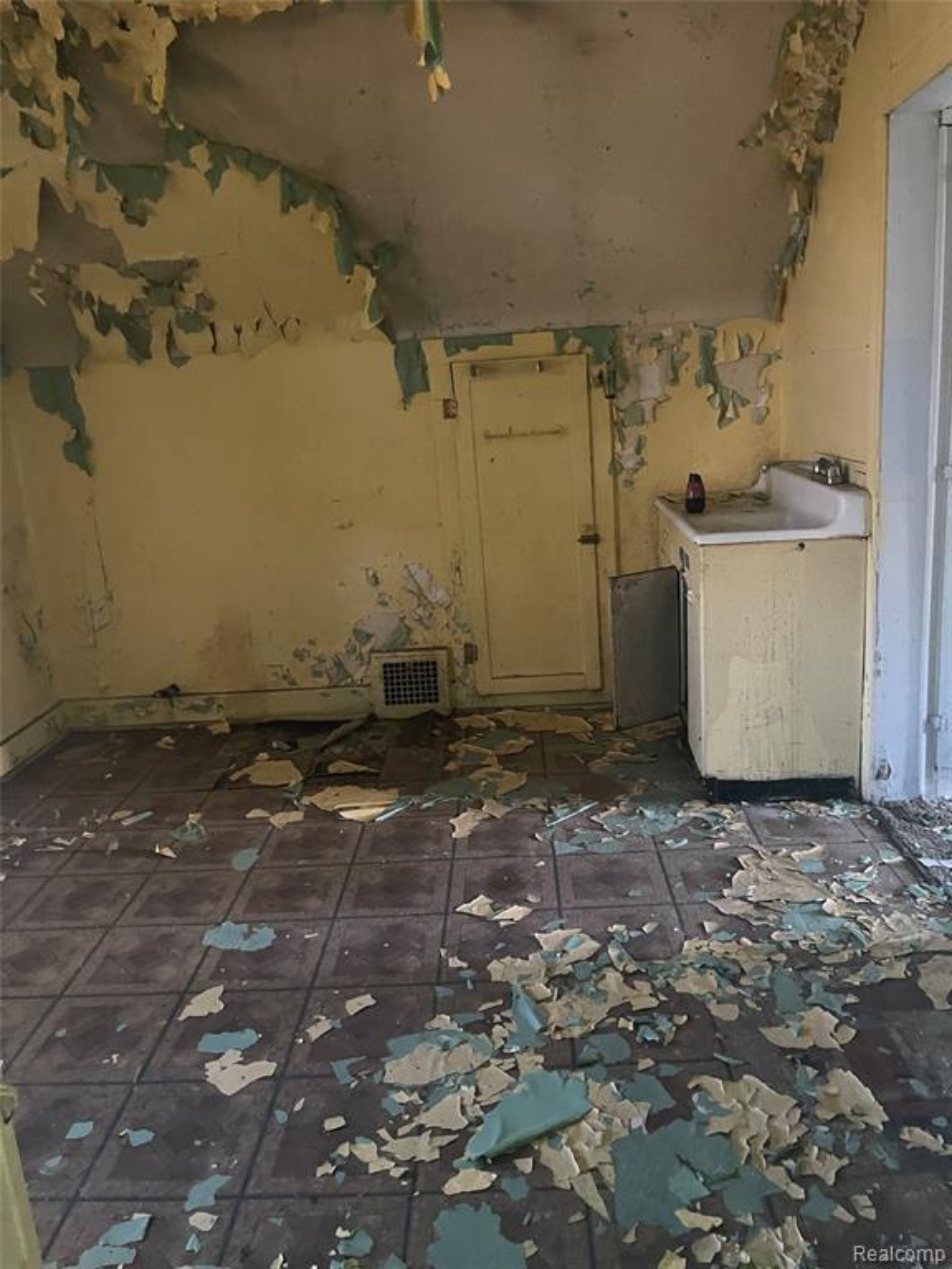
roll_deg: +7.0
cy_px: 634
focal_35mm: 25
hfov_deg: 54.9
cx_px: 476
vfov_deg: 69.4
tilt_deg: -13.8
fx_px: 917
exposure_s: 1/30
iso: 800
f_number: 1.6
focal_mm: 5.1
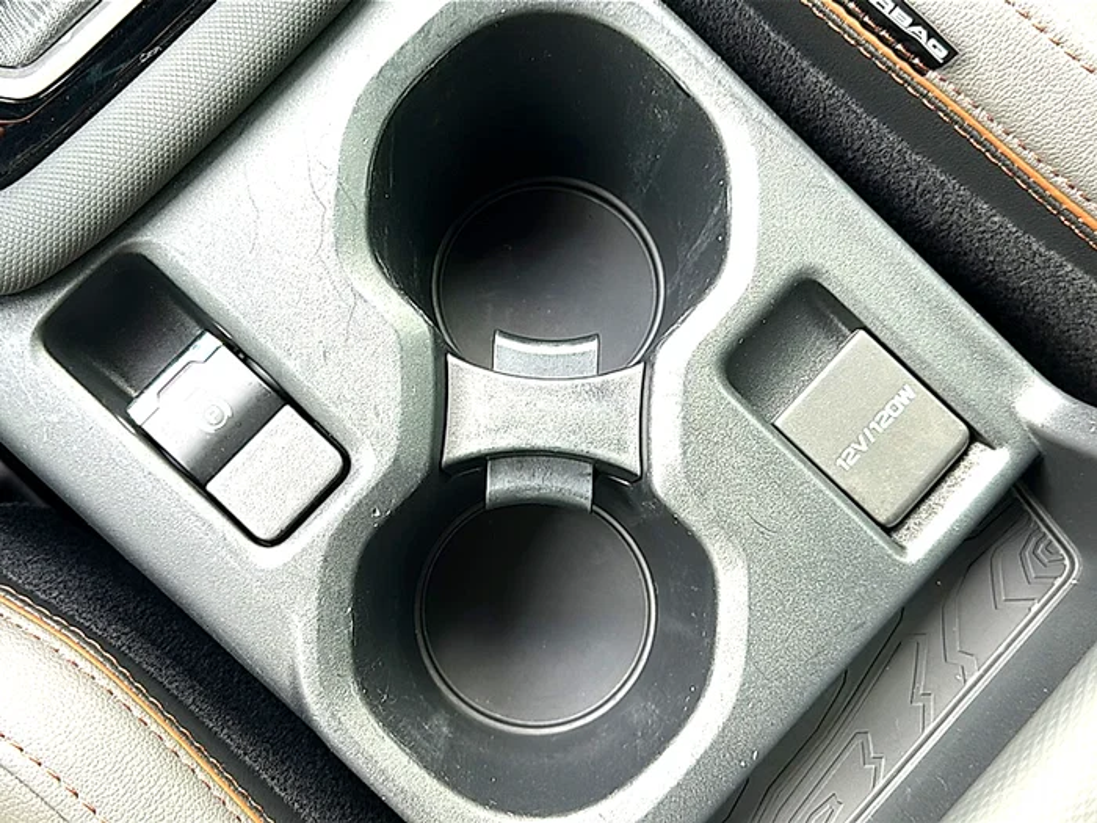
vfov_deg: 42.9
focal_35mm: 33
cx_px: 548
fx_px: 1046
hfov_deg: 55.4
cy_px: 412
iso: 64
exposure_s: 1/44
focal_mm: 6.86
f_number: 1.78
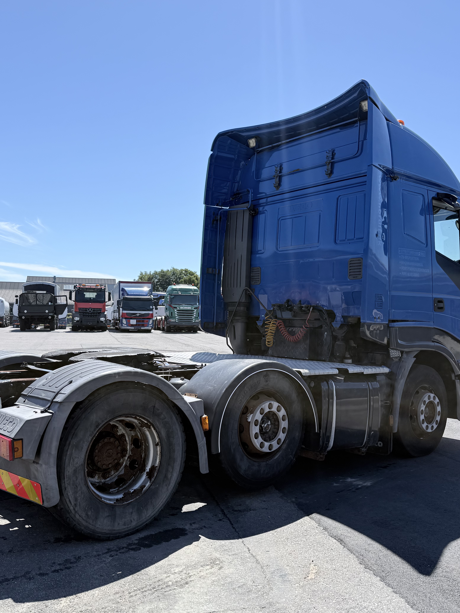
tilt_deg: +1.2
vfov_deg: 55.3
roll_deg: -1.5
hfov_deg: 42.9
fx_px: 585
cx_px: 200
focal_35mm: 33
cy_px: 299
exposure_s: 1/3145
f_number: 1.78
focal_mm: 6.76
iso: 80
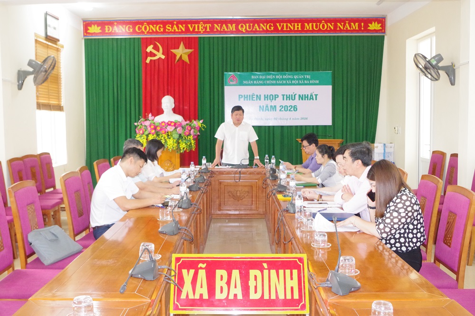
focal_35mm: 36
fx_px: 475
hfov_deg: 53.1
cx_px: 238
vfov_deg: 36.8
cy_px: 158
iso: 6400
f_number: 5.6
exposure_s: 1/125
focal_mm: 24.38
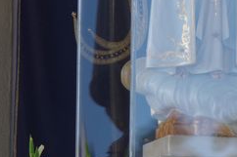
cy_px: -69
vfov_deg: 2.3
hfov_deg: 3.5
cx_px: 435
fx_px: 3861
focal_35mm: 587
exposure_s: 1/100
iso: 100
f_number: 4.5
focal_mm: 105
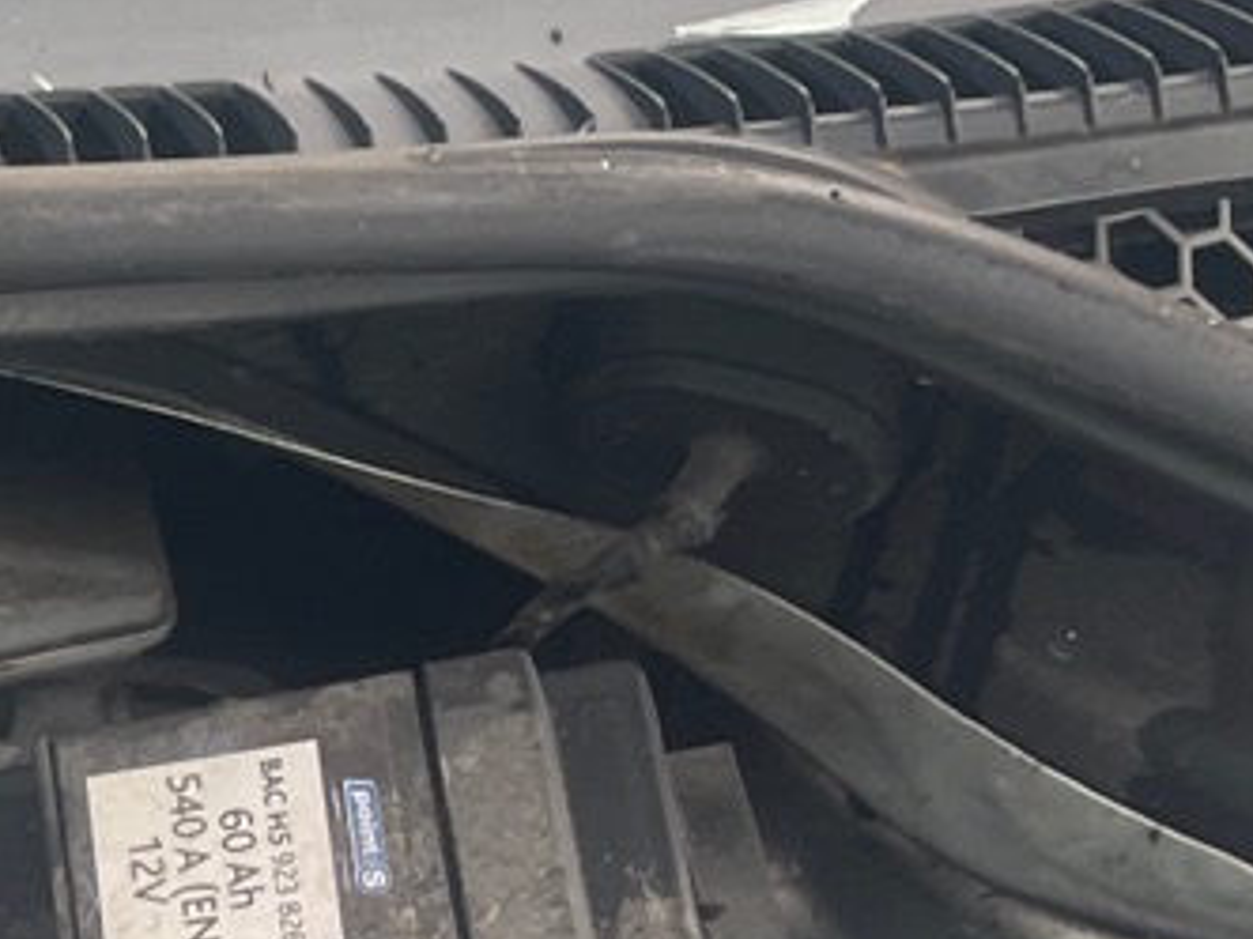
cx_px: -1347
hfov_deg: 12.2
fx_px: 5104
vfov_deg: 10.5
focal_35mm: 141
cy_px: 848
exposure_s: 1/132
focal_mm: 4.2
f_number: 1.6
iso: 32
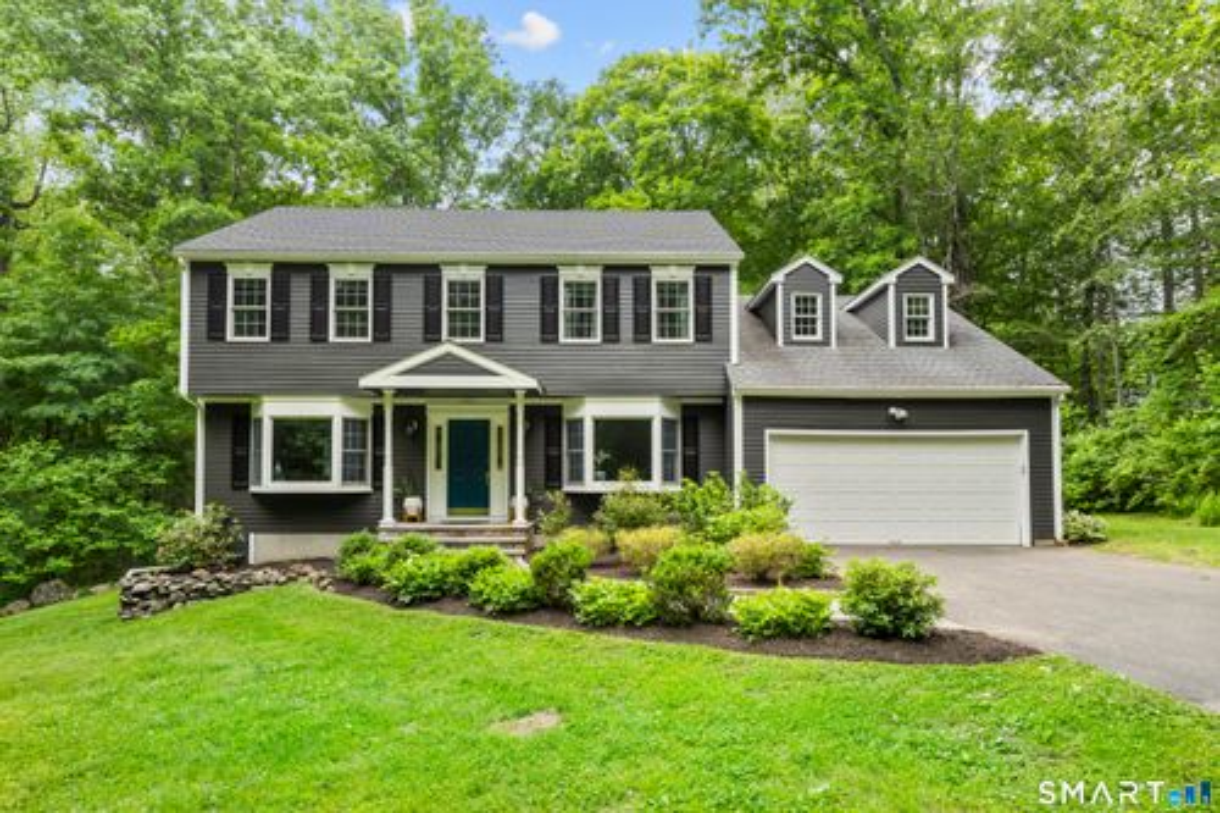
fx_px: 678
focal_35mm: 20
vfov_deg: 61.9
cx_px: 610
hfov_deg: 84.0
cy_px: 406
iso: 200
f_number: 9
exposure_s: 1/4
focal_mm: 20
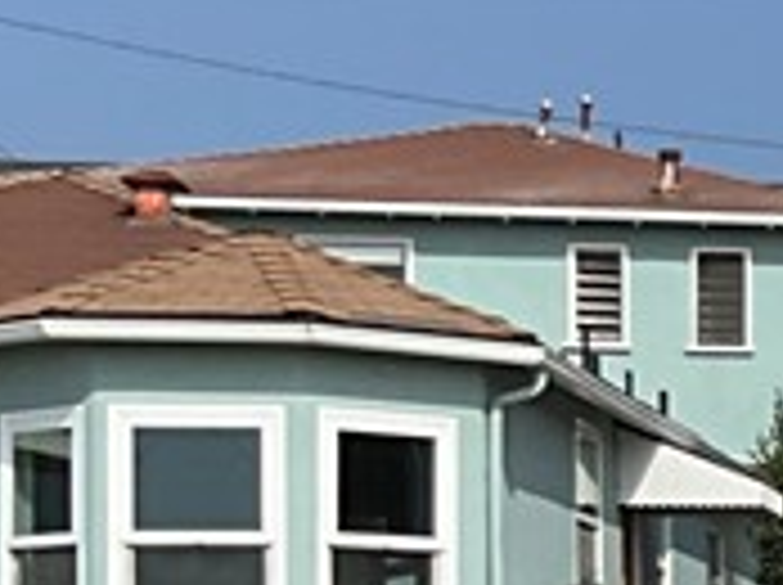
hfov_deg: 9.7
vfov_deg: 8.6
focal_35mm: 171
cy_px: 698
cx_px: 2124
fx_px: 3863
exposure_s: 1/2801
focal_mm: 3
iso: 25
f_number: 1.8
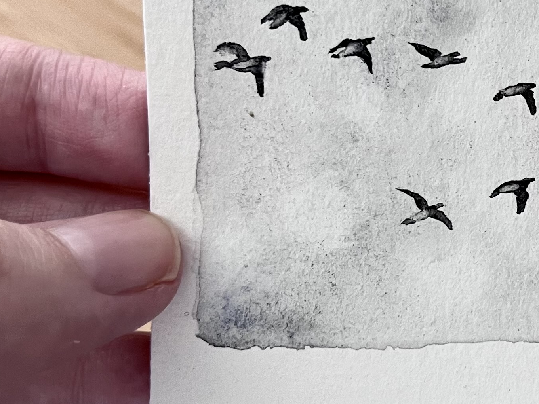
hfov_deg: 24.1
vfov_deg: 19.1
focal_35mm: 77
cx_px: 552
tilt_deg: -63.4
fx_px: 1199
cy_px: 136
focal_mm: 5.1
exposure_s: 1/66
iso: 125
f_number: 1.6
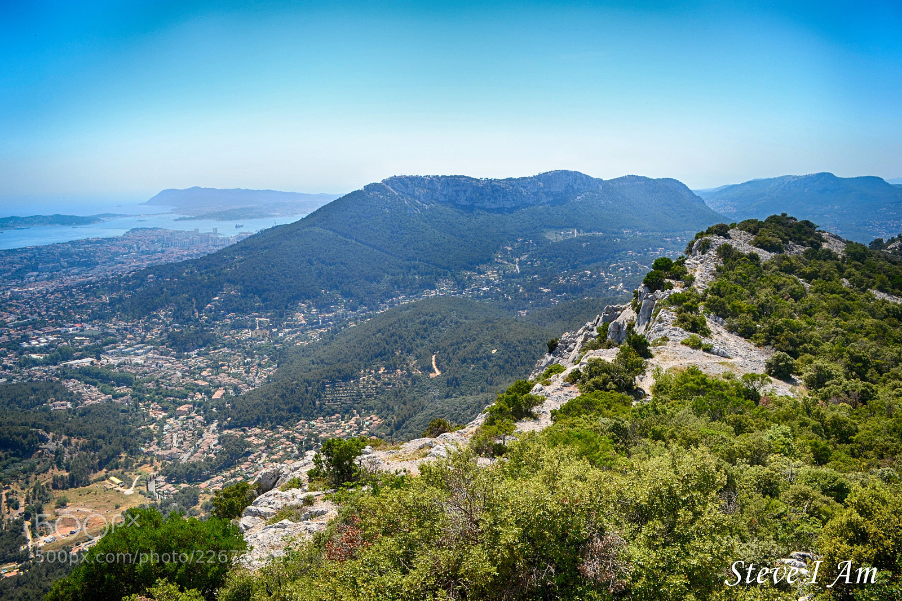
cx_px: 451
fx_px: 676
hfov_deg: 67.4
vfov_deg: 47.9
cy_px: 300
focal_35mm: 27
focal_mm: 18
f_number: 9
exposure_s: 1/200
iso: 100
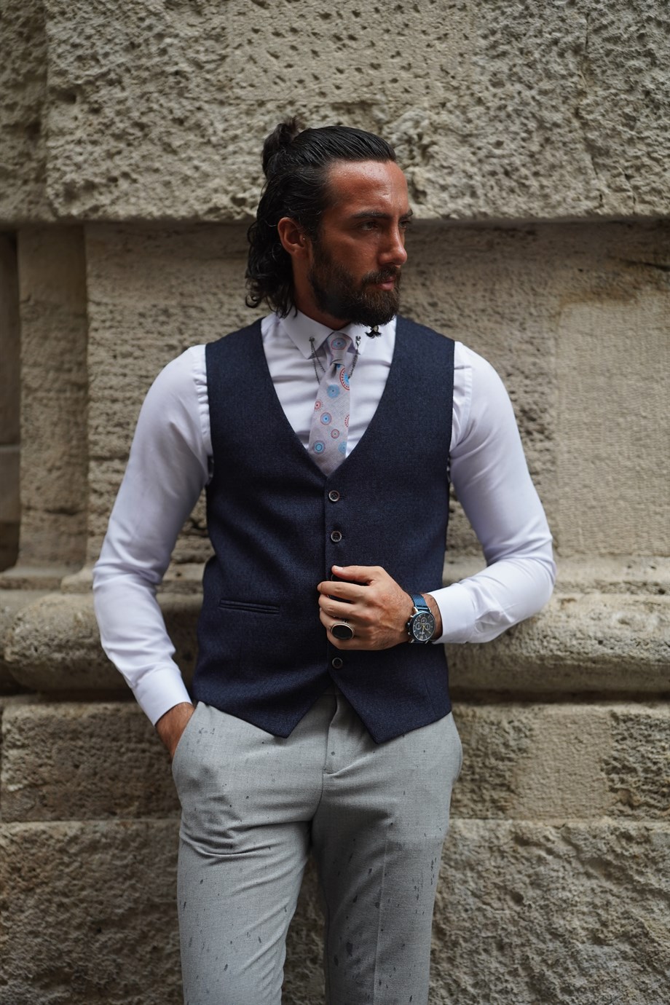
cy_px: 502
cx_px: 335
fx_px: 2373
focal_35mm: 85
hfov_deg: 16.1
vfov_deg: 23.9
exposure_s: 1/250
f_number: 1.4
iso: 250
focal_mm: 85
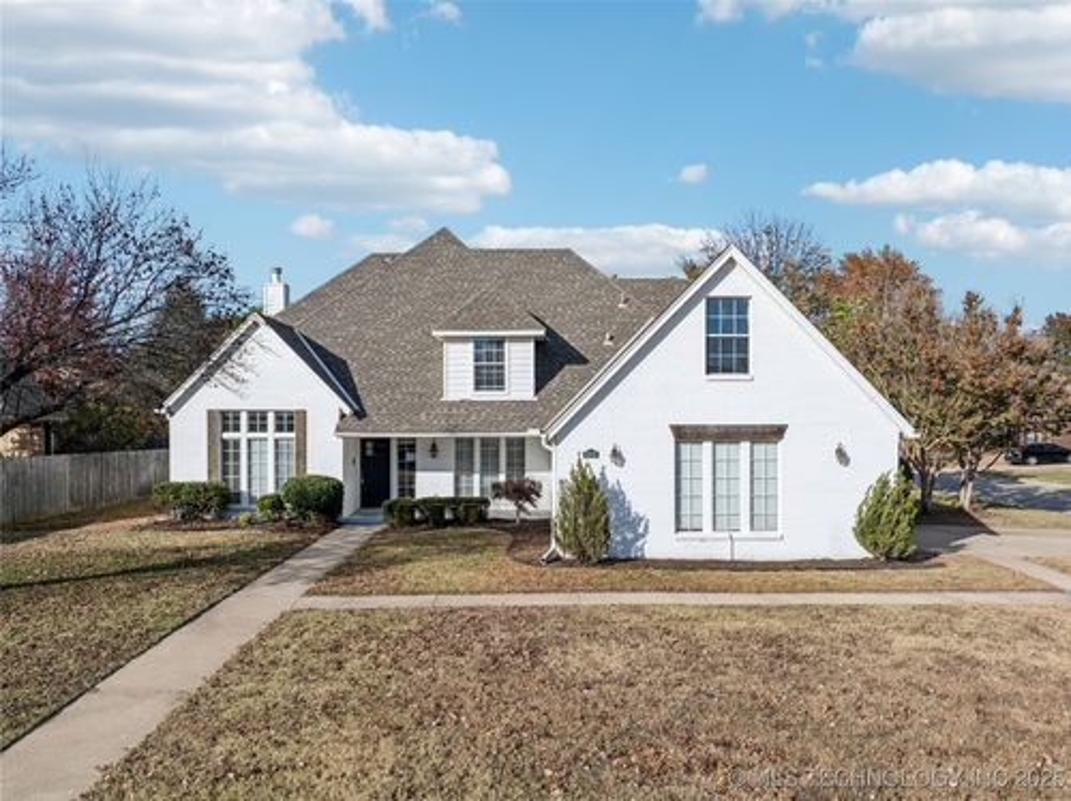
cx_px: 536
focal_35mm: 24
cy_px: 400
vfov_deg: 56.7
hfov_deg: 71.6
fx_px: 742
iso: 100
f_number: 2.8
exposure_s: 1/3200
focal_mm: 12.3
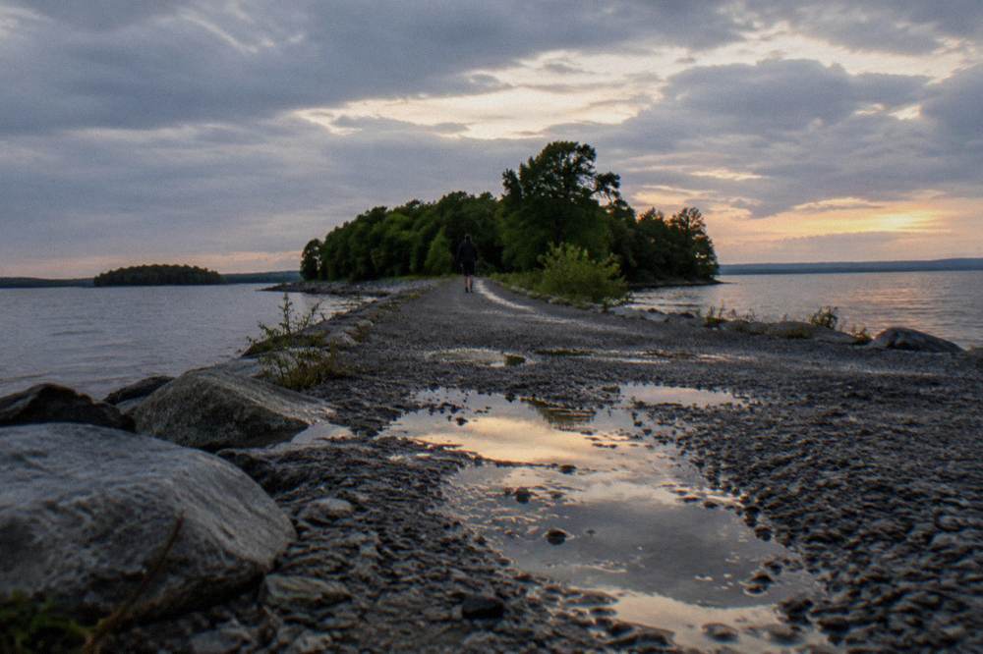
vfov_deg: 27.5
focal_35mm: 49
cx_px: 492
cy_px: 327
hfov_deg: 40.4
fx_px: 1337
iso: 6400
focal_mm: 49
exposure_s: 1/25
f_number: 9
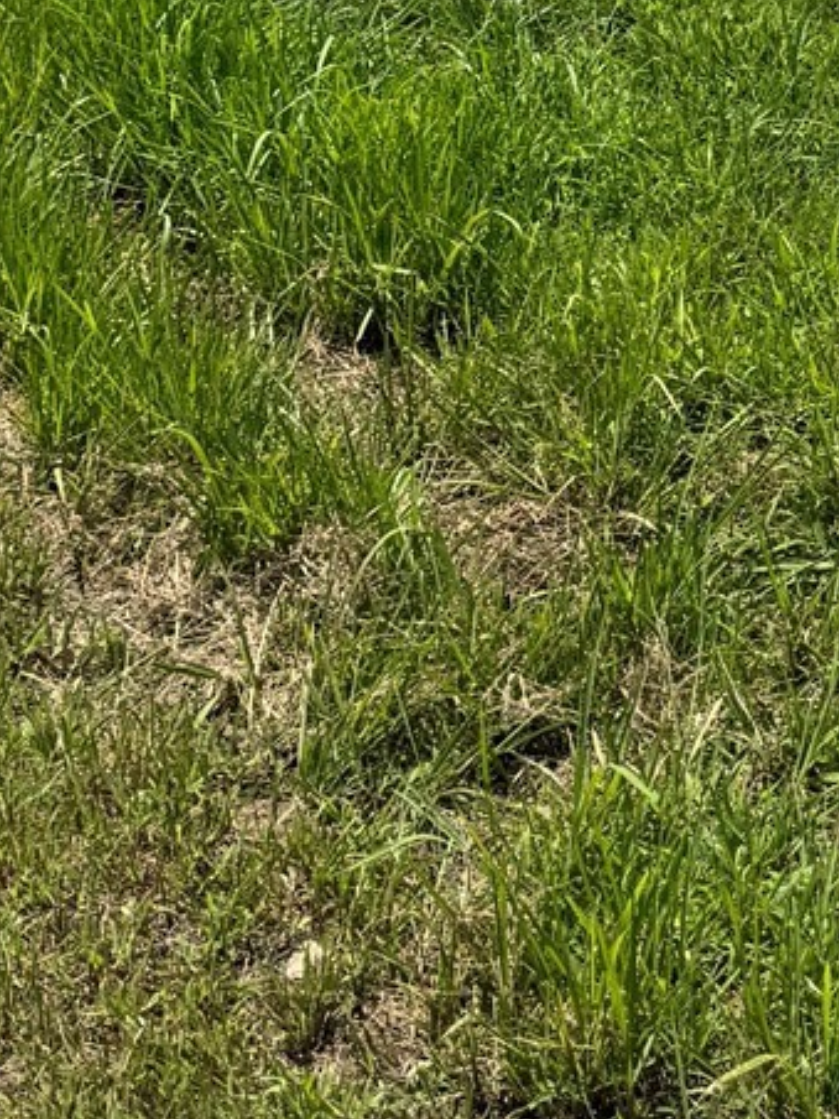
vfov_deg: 17.9
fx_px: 3296
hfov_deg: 13.9
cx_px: 1111
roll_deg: +0.5
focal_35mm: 102
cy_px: -371
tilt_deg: -8.7
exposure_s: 1/5348
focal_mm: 6.76
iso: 80
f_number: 1.78
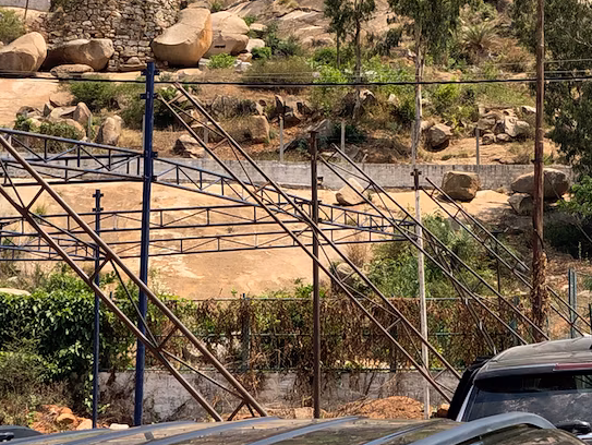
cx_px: 494
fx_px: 1677
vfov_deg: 14.9
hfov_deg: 19.8
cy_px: 29
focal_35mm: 98
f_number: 2.4
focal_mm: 6
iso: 16
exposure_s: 1/750
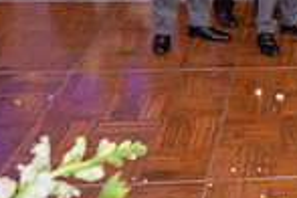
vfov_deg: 13.7
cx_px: 459
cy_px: -80
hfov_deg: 18.7
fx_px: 784
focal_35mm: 95
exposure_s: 1/125
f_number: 3.5
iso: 1600
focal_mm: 24
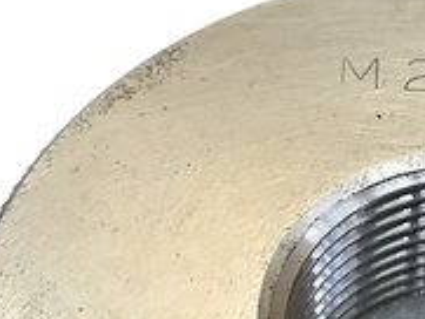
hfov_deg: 19.0
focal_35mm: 99
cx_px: 467
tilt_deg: -57.3
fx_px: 1216
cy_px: 385
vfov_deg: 14.5
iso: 25
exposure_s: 1/33
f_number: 1.8
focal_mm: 3.99
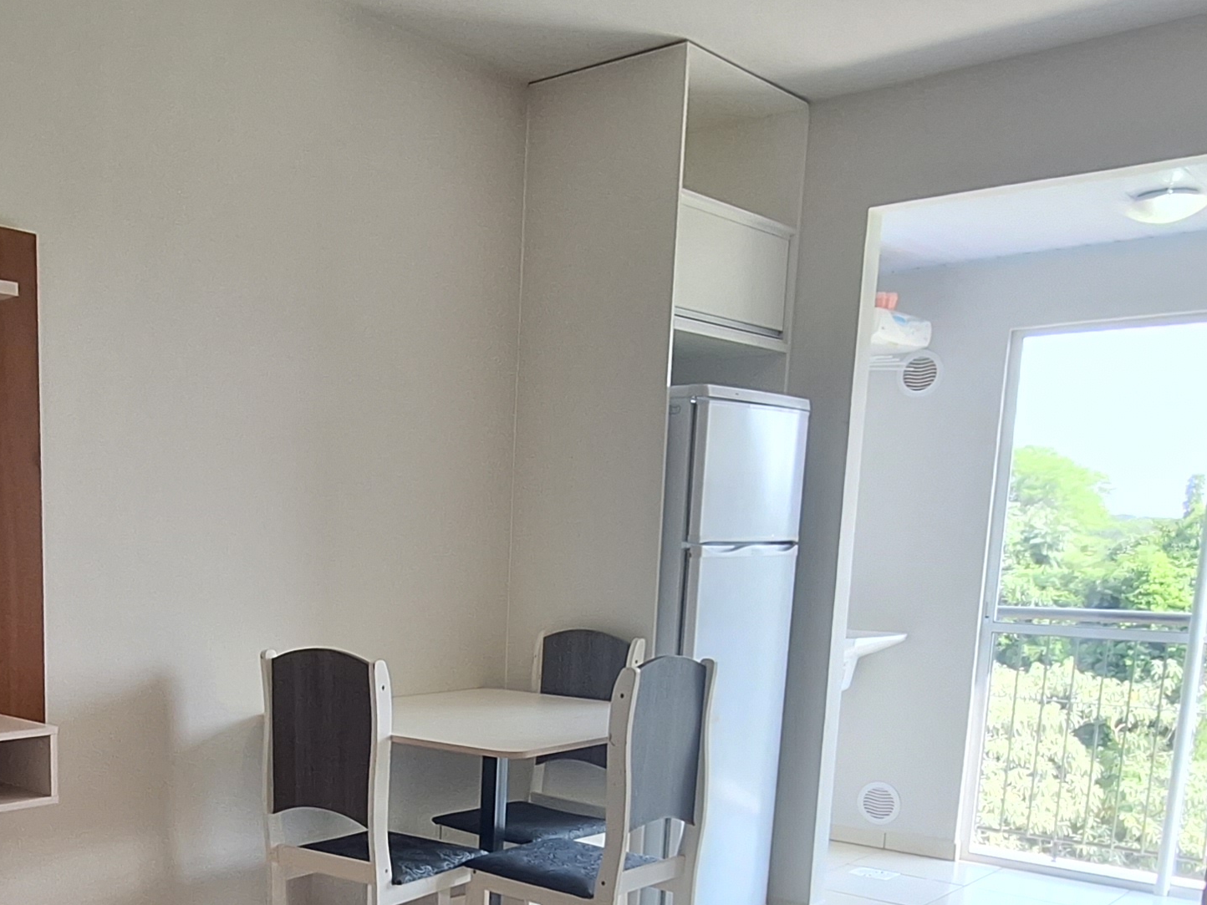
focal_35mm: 36
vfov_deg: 37.3
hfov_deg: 49.6
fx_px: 1255
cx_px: 323
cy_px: 796
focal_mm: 1.74
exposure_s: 1/120
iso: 80
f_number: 2.2
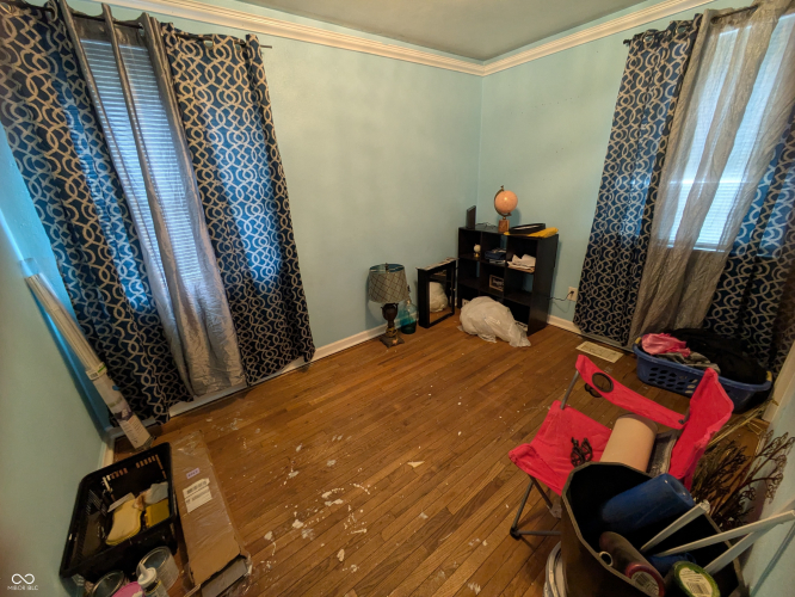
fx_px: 322
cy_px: 298
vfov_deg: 85.7
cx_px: 398
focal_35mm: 14
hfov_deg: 102.0
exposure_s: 1/24
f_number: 2.2
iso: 268
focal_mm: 1.83
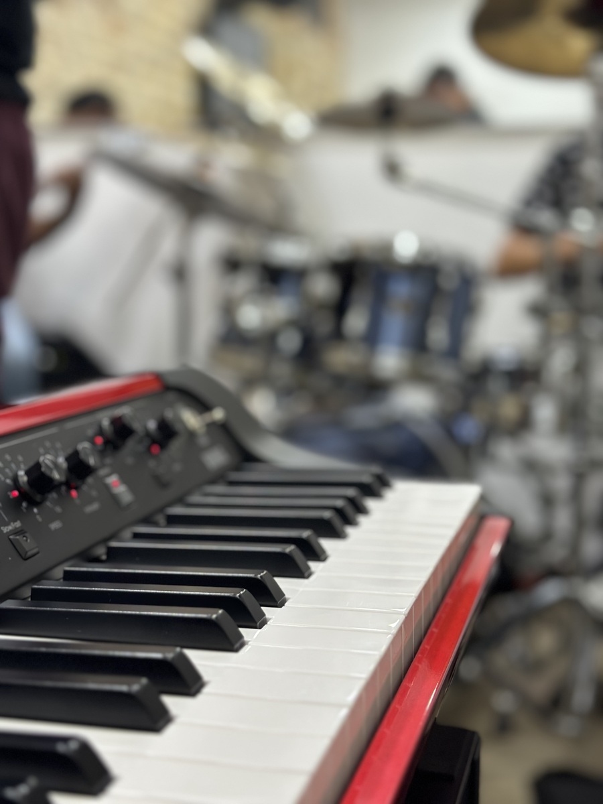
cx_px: 302
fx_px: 1115
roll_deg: -1.7
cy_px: 402
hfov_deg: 30.3
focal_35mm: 48
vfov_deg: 39.7
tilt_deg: -6.9
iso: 125
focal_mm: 6.86
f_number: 1.78
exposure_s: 1/50
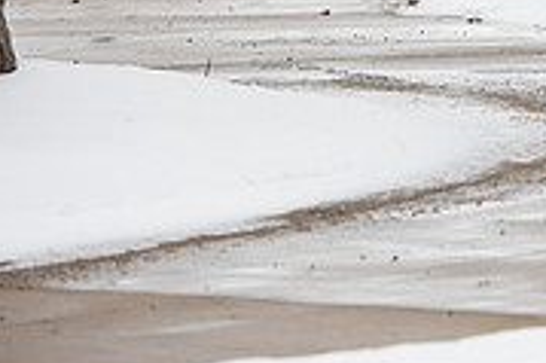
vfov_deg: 3.0
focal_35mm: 454
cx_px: 729
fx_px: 6879
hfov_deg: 4.5
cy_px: -191
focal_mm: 140
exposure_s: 1/400
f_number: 4
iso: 160
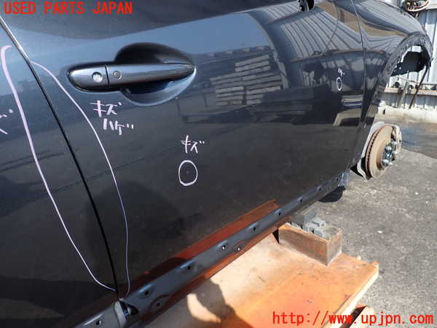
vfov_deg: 54.9
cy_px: 164
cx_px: 218
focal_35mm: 25
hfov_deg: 69.4
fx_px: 316
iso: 100
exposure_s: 1/500
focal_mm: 4.5
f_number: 2.8
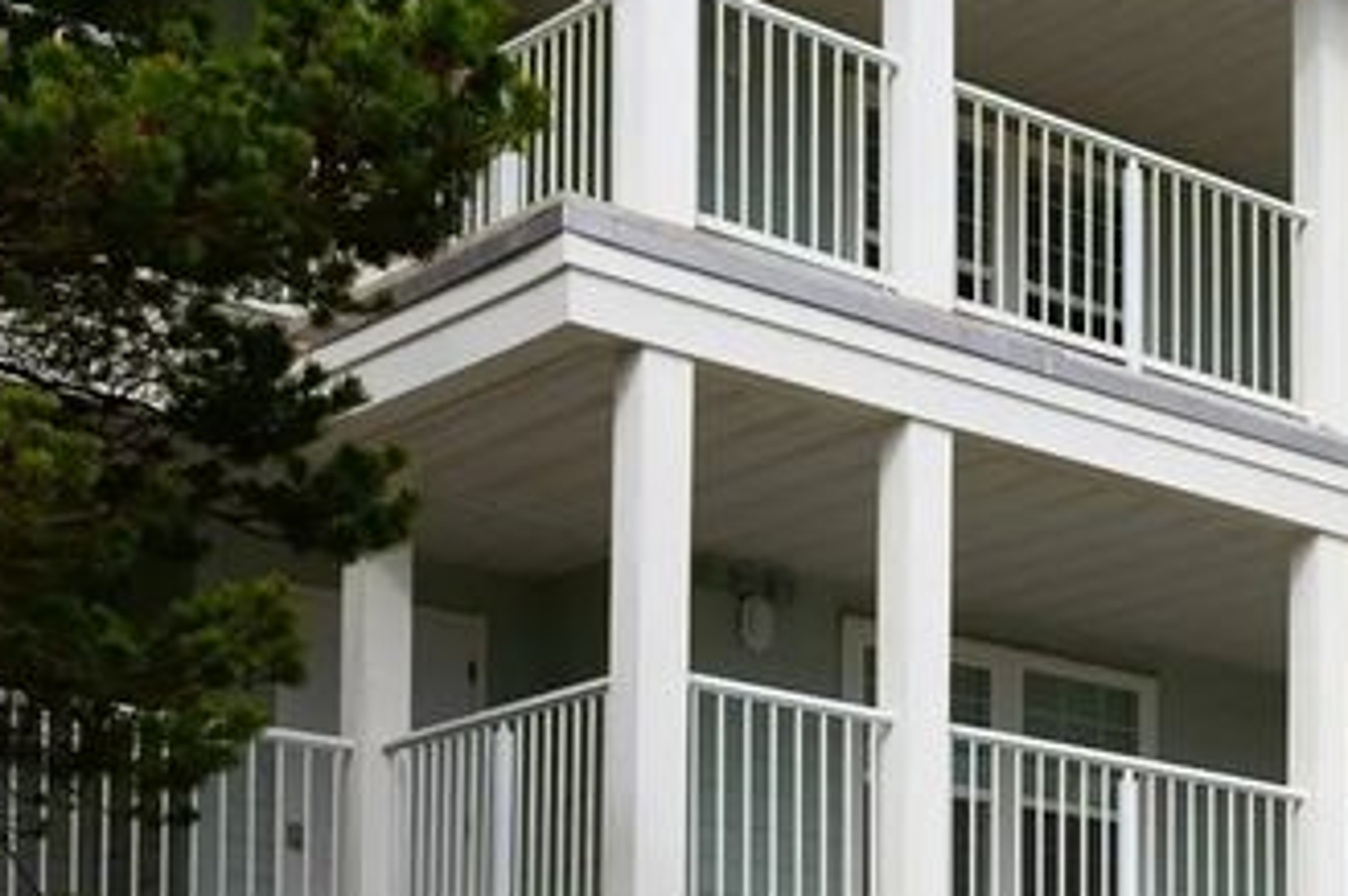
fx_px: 2805
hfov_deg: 24.0
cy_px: 746
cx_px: 1714
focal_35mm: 75
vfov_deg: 17.9
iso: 50
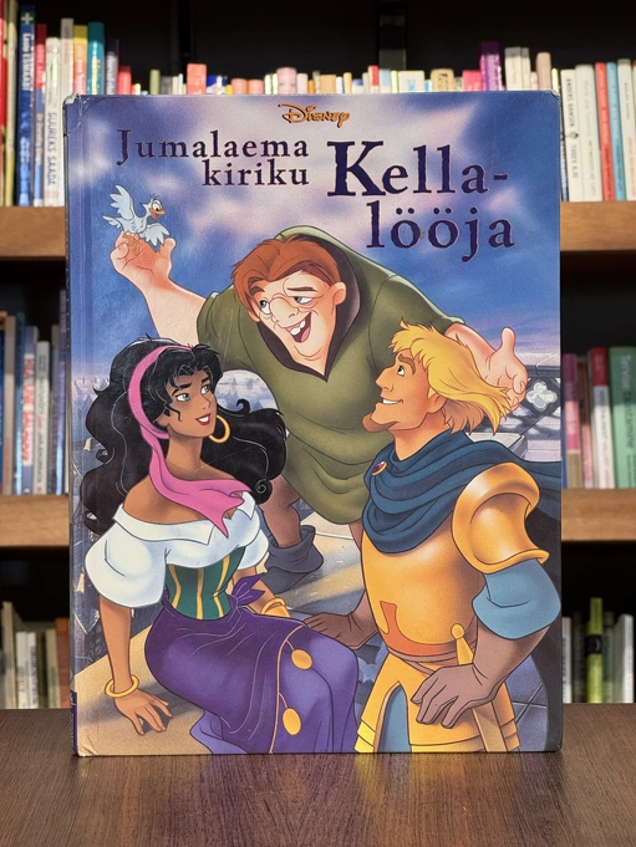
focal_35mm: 77
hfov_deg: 19.1
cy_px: 424
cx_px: 318
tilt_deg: -1.5
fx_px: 1886
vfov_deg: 25.3
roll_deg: +0.1
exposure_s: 1/99
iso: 160
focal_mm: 9
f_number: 2.8
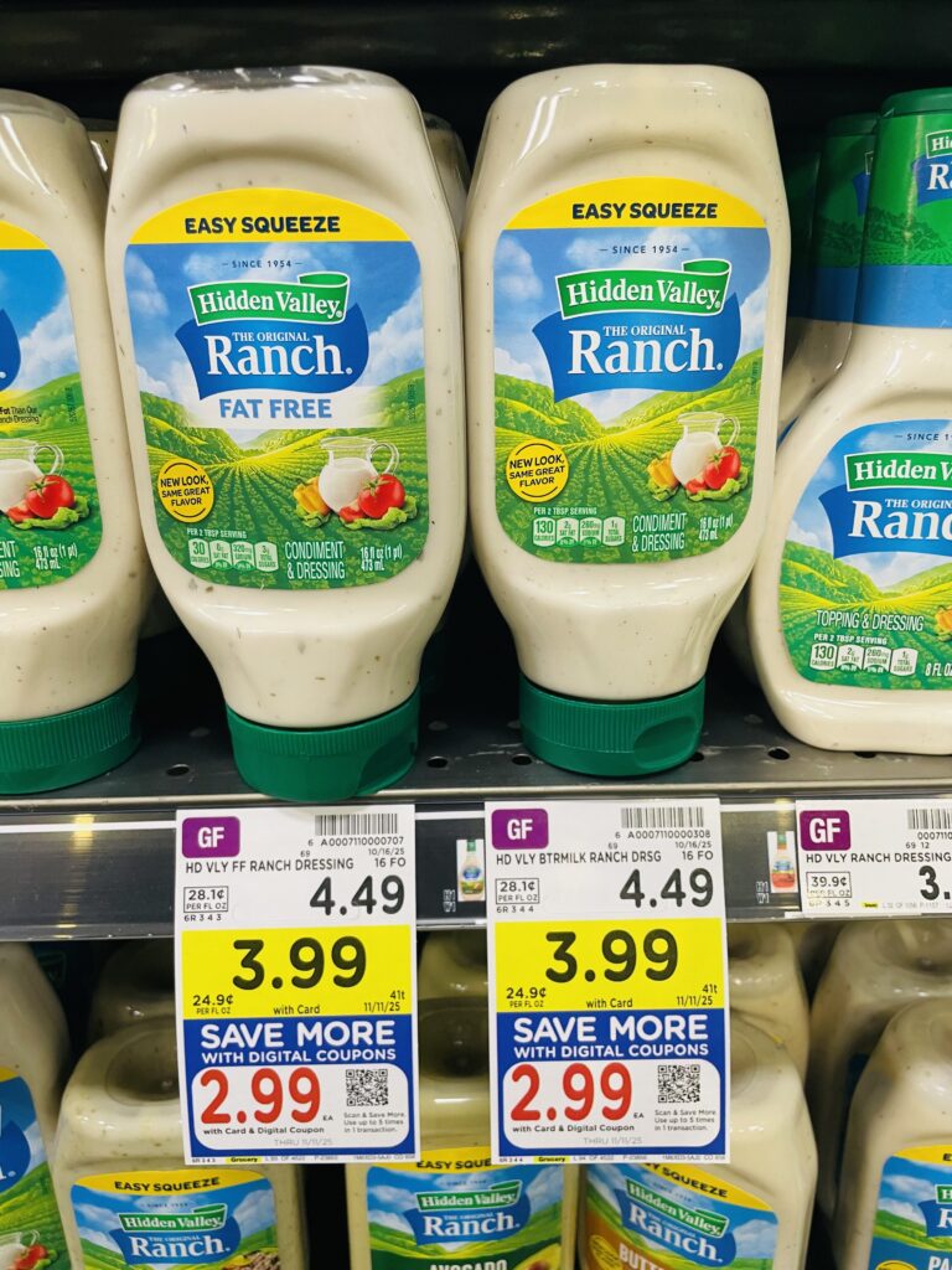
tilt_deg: -19.8
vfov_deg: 67.3
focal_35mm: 26
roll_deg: +1.5
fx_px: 953
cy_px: 635
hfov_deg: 53.1
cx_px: 476
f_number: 1.6
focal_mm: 4.2
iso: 100
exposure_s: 1/60
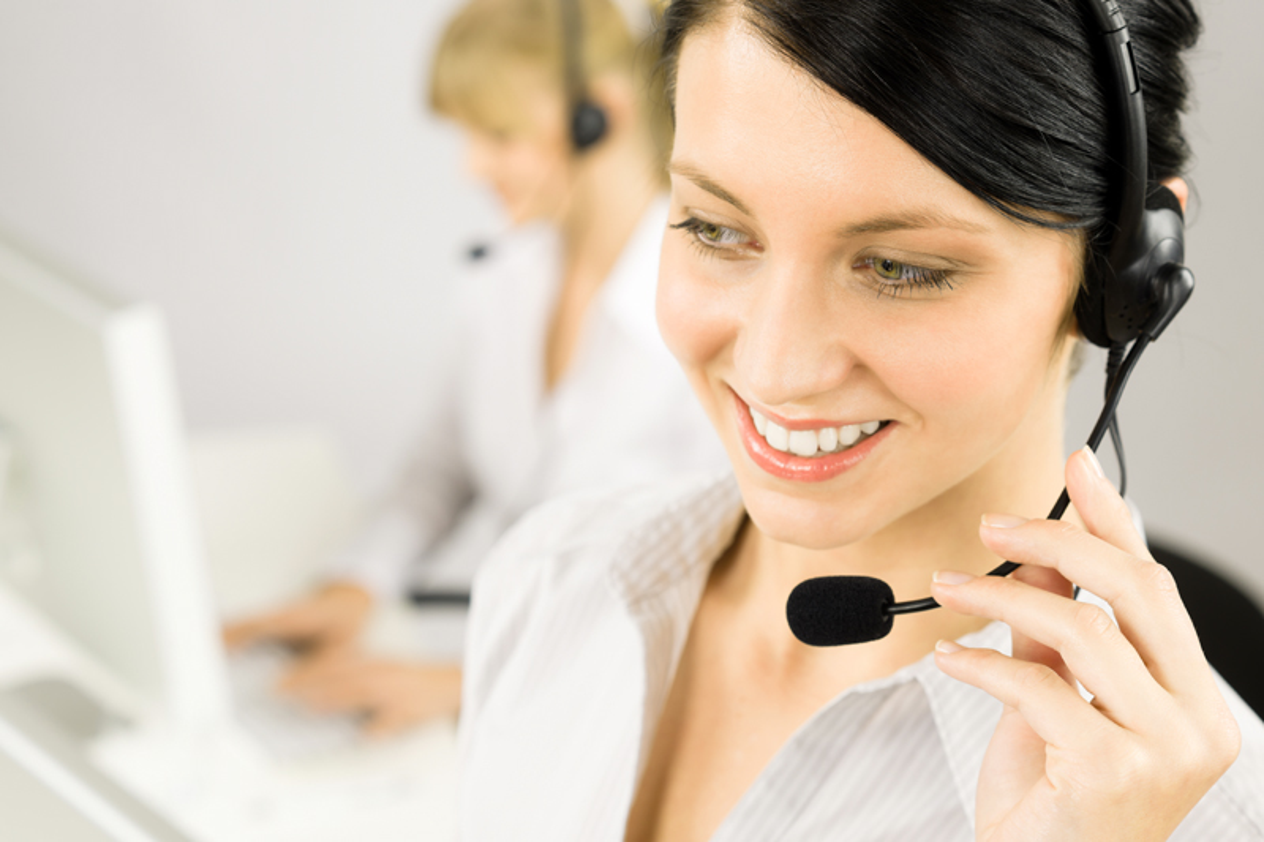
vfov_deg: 16.1
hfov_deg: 23.9
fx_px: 2984
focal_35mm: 85
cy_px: 421
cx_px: 632
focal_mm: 85
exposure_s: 1/200
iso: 100
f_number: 5.6
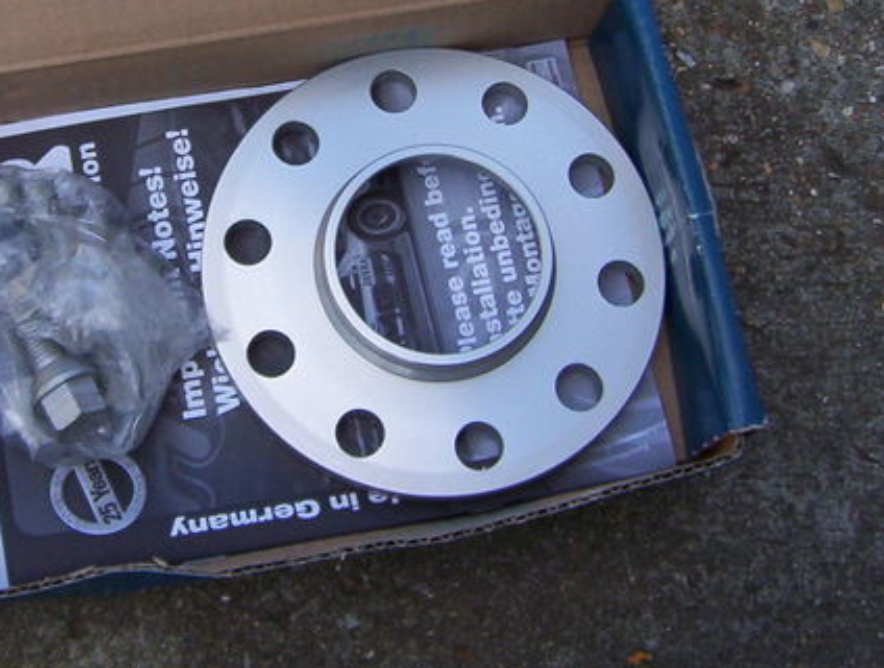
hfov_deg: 28.3
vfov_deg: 21.4
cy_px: 125
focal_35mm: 68
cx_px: 292
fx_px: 1740
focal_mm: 5.54
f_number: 2.76
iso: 100
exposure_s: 1/451
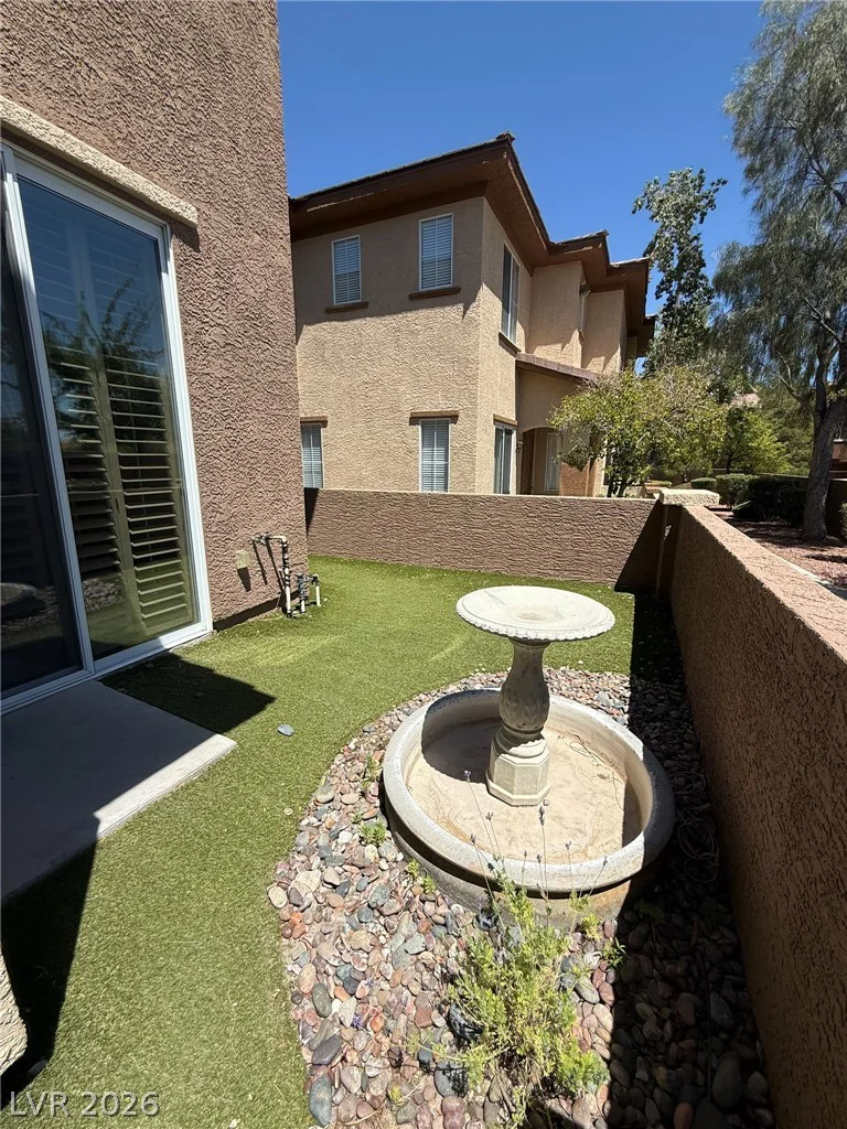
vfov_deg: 102.1
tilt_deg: -12.7
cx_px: 424
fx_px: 457
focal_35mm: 14
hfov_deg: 85.7
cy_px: 564
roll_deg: -0.5
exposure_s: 1/2237
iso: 50
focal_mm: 2.22
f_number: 2.2
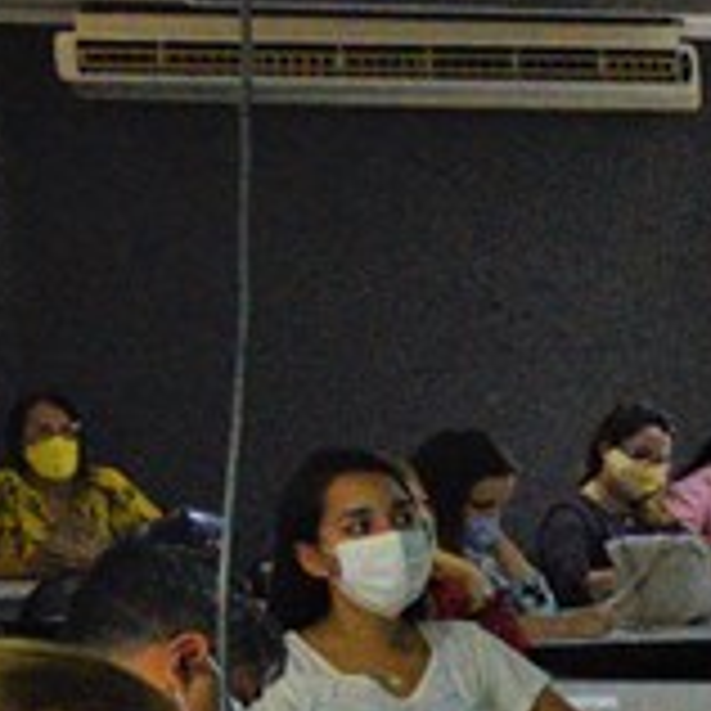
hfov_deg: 9.8
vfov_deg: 11.4
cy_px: 898
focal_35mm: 149
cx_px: 1912
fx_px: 3462
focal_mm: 18
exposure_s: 1/250
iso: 3200
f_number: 3.5
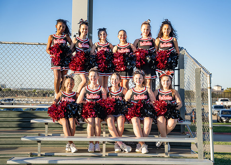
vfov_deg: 25.3
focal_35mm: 56
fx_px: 367
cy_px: 76
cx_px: 128
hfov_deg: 34.9
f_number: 3.2
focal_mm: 48.2
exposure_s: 1/1600
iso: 200
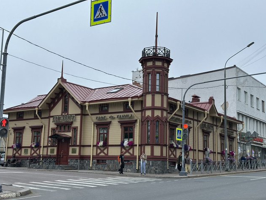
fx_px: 376
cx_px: 134
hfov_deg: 38.9
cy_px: 101
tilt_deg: +7.3
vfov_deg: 29.7
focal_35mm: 49
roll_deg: +0.9
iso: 64
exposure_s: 1/980
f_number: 1.78
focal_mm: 6.86
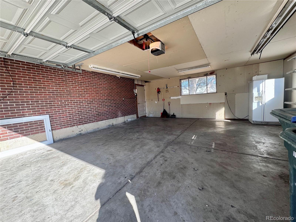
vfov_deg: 85.7
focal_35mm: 14
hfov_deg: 102.1
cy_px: 111
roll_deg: +3.8
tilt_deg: -4.6
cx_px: 148
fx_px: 120
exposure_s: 1/99
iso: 50
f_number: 2.2
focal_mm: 2.22
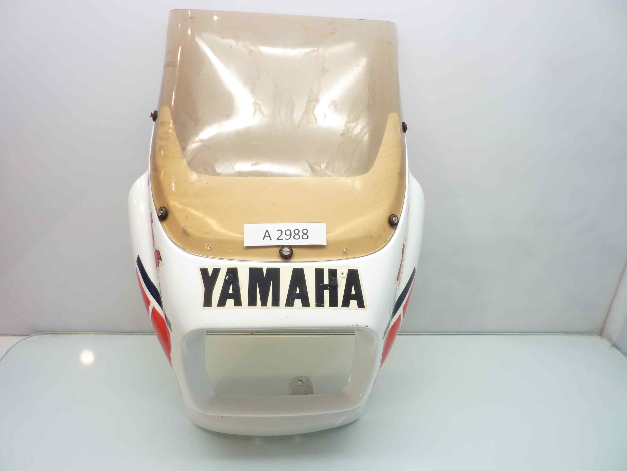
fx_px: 453
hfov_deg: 69.4
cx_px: 314
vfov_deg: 54.9
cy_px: 236
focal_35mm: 25
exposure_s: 1/15
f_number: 3.3
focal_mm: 4.1
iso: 80
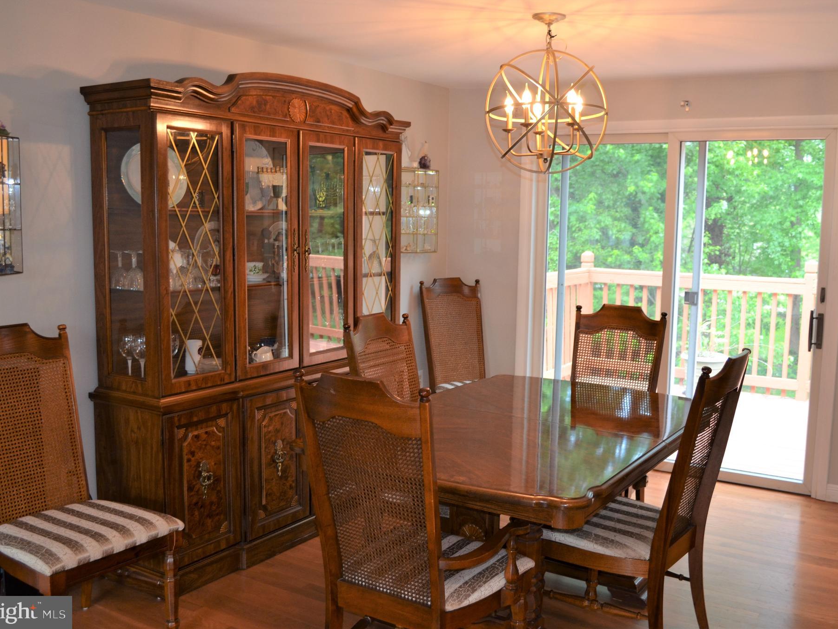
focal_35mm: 36
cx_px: 446
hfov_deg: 51.3
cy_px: 314
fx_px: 872
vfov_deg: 39.7
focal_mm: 22
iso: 450
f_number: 3.8
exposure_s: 1/60
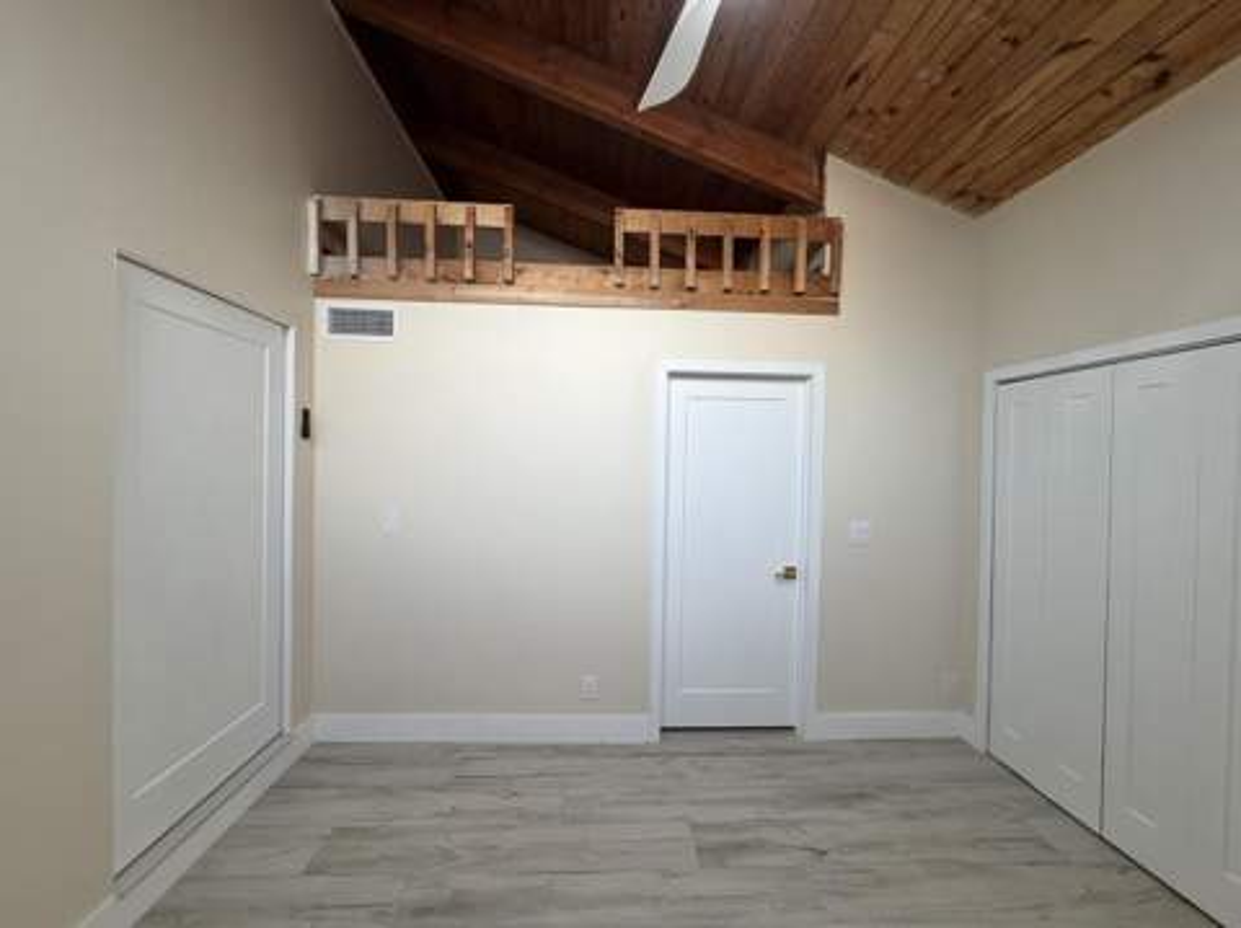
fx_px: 501
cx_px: 620
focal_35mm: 14
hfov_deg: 102.1
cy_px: 464
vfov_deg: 85.6
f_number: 2.2
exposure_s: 1/60
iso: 200
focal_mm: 2.22
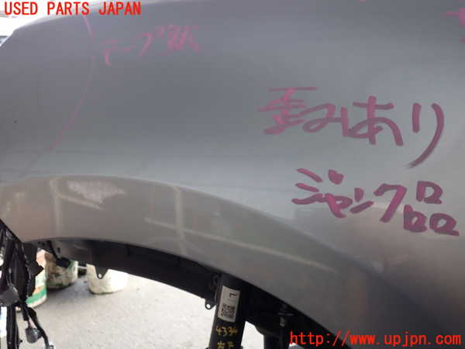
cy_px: 174
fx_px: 430
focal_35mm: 32
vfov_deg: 44.2
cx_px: 232
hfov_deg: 56.8
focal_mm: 5.79
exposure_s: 1/50
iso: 200
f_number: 2.4
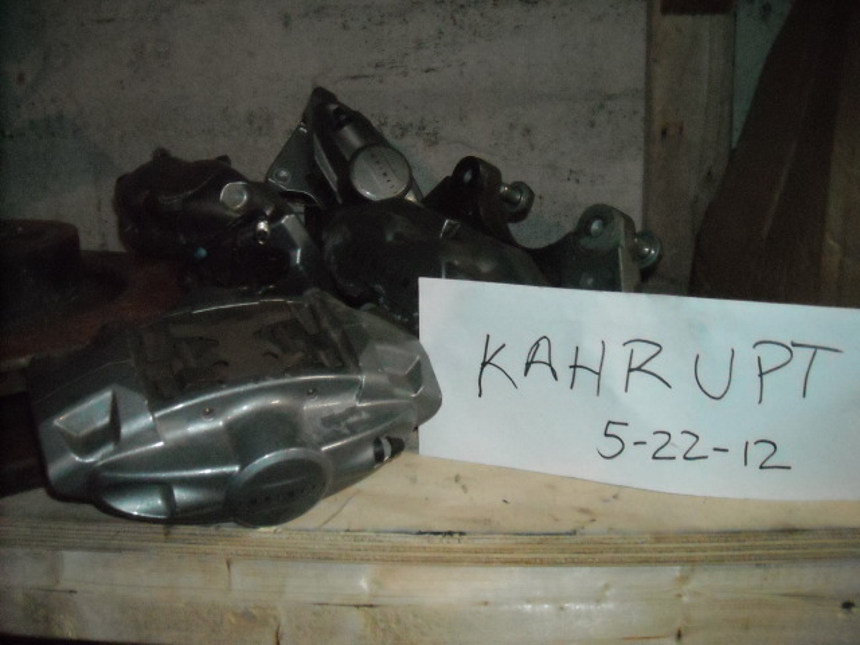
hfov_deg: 52.6
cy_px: 322
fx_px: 870
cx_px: 430
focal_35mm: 35
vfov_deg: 40.7
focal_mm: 5.7
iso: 1131
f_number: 2.8
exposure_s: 1/60
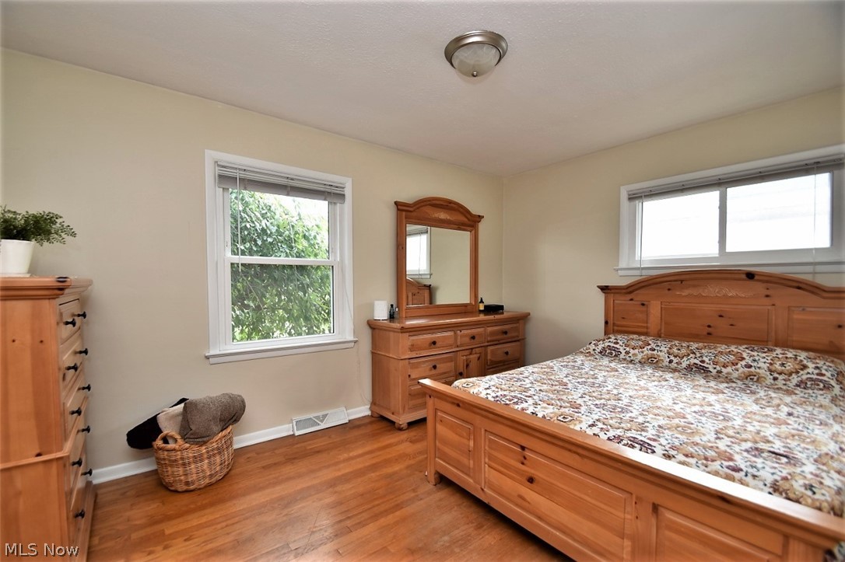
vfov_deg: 77.3
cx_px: 422
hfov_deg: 100.4
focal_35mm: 15
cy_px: 281
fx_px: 352
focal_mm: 10
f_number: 7.1
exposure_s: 1/50
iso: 200
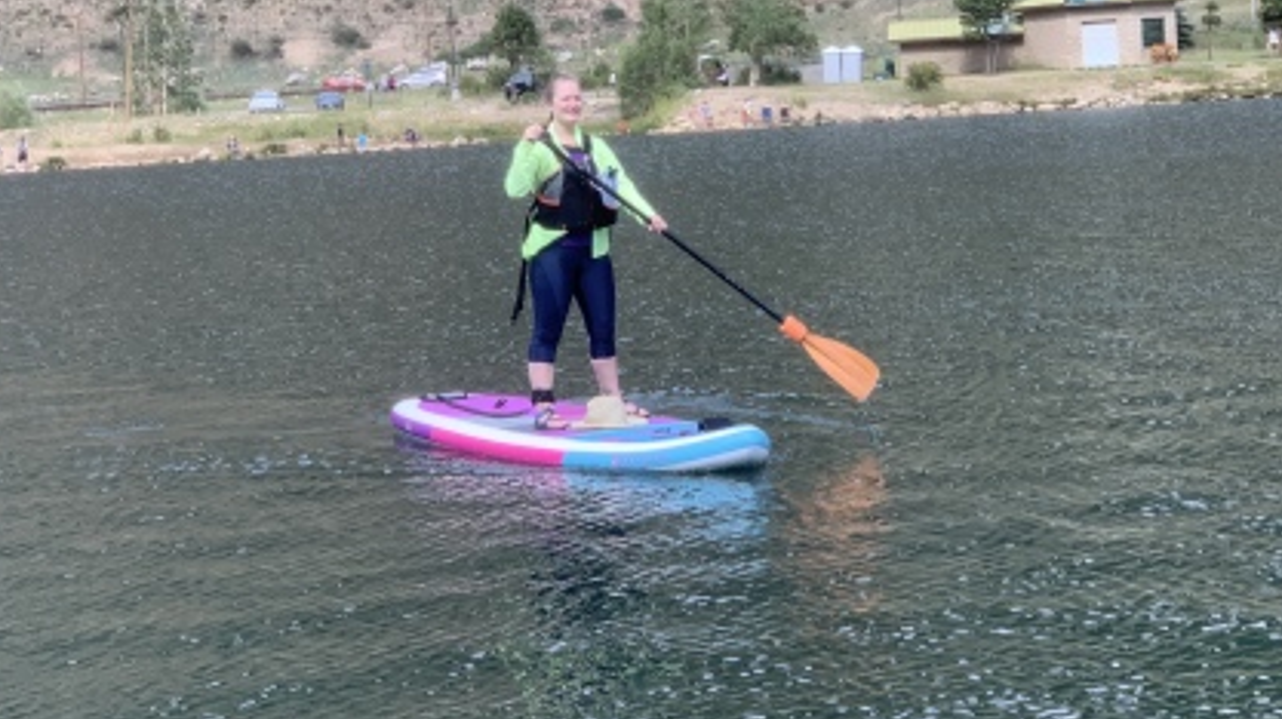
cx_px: 593
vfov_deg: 13.9
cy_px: 289
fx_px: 2956
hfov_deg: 24.5
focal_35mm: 87
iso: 16
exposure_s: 1/284
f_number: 2.4
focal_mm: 6
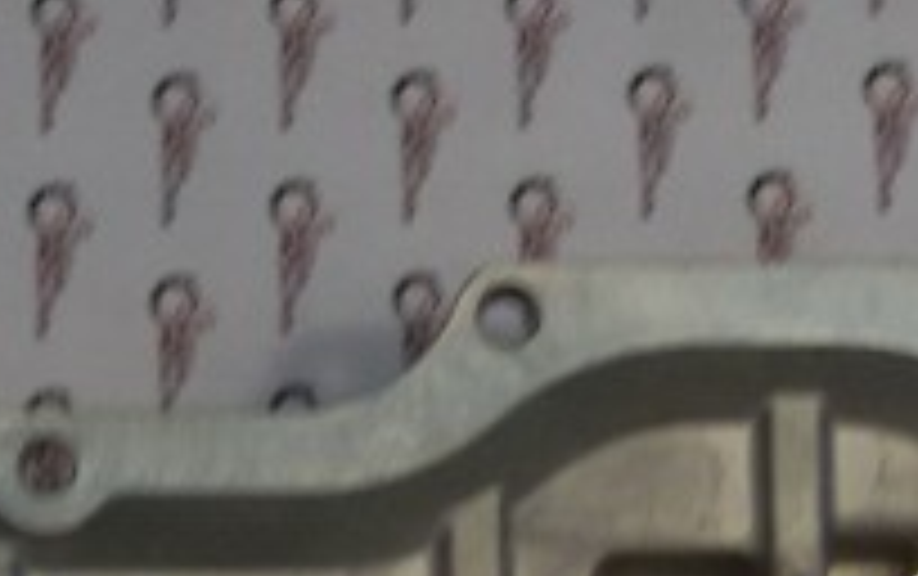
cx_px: 810
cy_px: 742
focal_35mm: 161
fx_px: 4032
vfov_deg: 8.1
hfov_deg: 12.9
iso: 40
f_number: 2.4
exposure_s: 1/33
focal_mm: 2.93
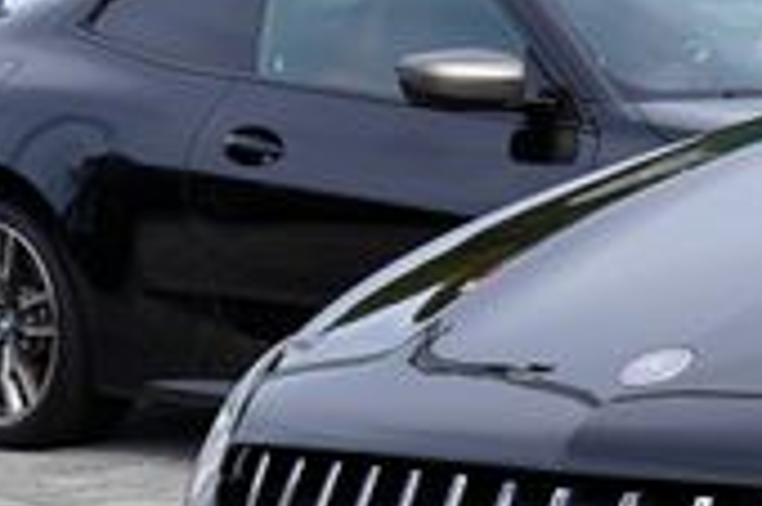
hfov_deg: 9.5
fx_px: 4208
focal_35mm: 199
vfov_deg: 6.9
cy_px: 338
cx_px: 1650
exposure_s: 1/250
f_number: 7.1
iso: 100
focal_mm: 33
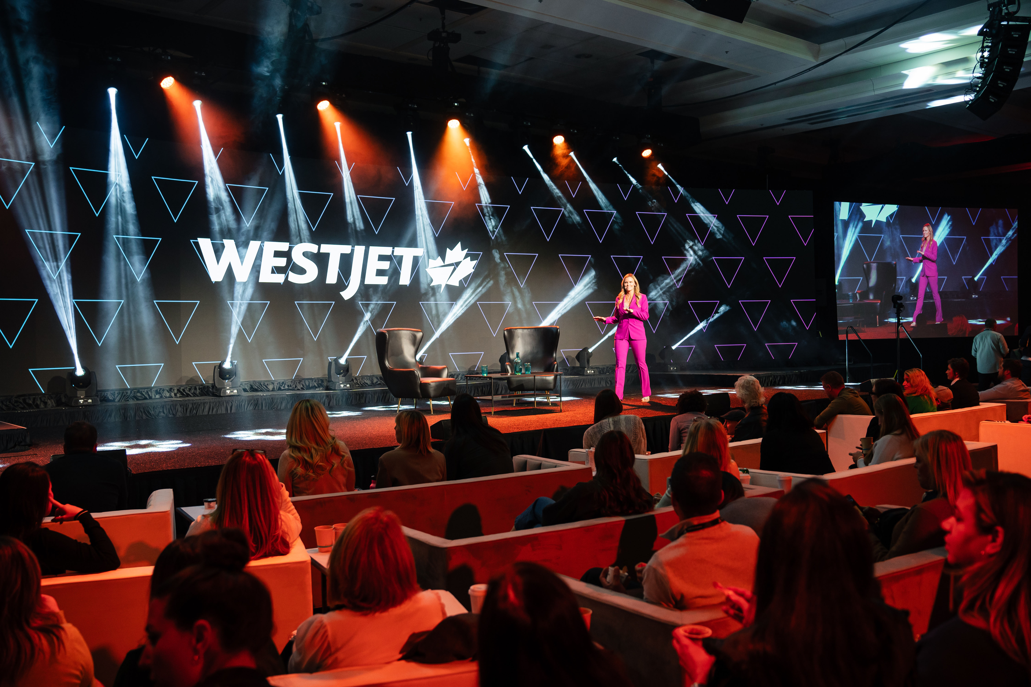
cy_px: 344
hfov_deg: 55.8
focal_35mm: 34
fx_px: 974
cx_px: 516
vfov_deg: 38.9
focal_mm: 34
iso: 1600
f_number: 3.5
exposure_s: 1/160
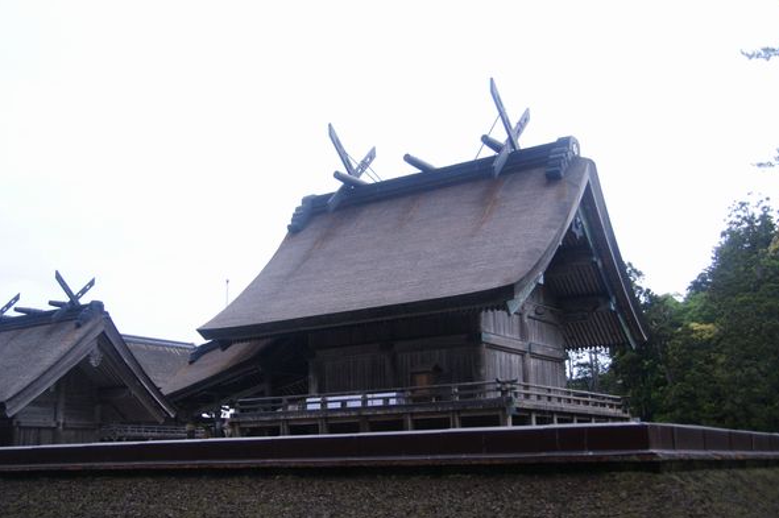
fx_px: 843
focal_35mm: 39
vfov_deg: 34.1
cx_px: 377
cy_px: 277
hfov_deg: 49.6
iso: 800
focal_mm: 24
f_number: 4
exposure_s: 1/500
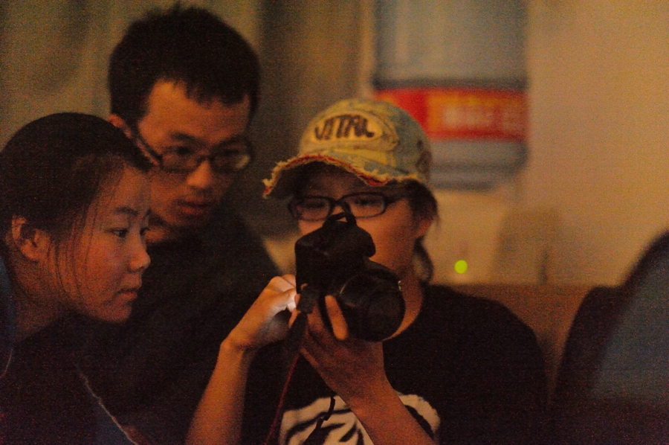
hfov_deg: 23.9
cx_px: 334
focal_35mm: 85
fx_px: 1578
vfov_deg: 16.0
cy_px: 222
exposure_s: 1/125
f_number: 1.4
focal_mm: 85
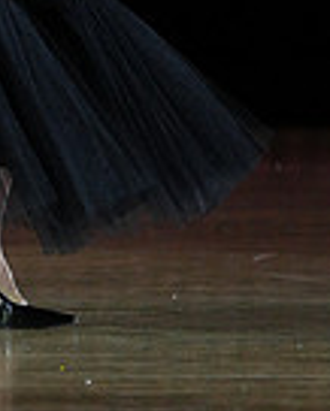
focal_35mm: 799
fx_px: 9744
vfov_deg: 2.4
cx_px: -177
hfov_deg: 1.9
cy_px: -272
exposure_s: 1/800
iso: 800
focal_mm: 200
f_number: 2.8
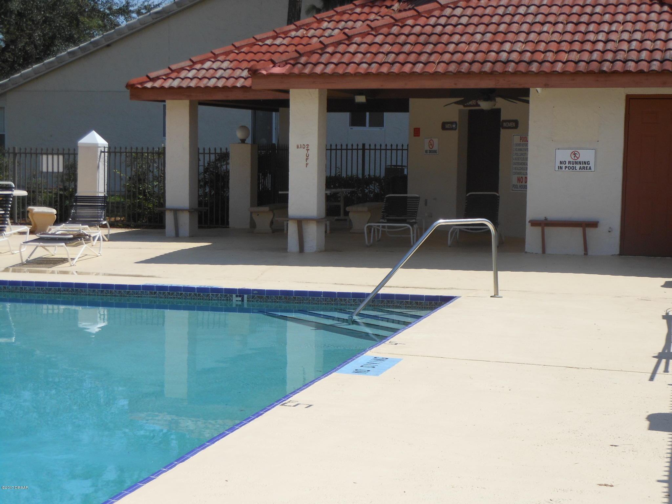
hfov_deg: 25.7
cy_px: 252
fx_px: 1475
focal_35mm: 76
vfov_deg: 19.4
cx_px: 336
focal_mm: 13.6
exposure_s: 1/800
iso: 80
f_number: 4.4
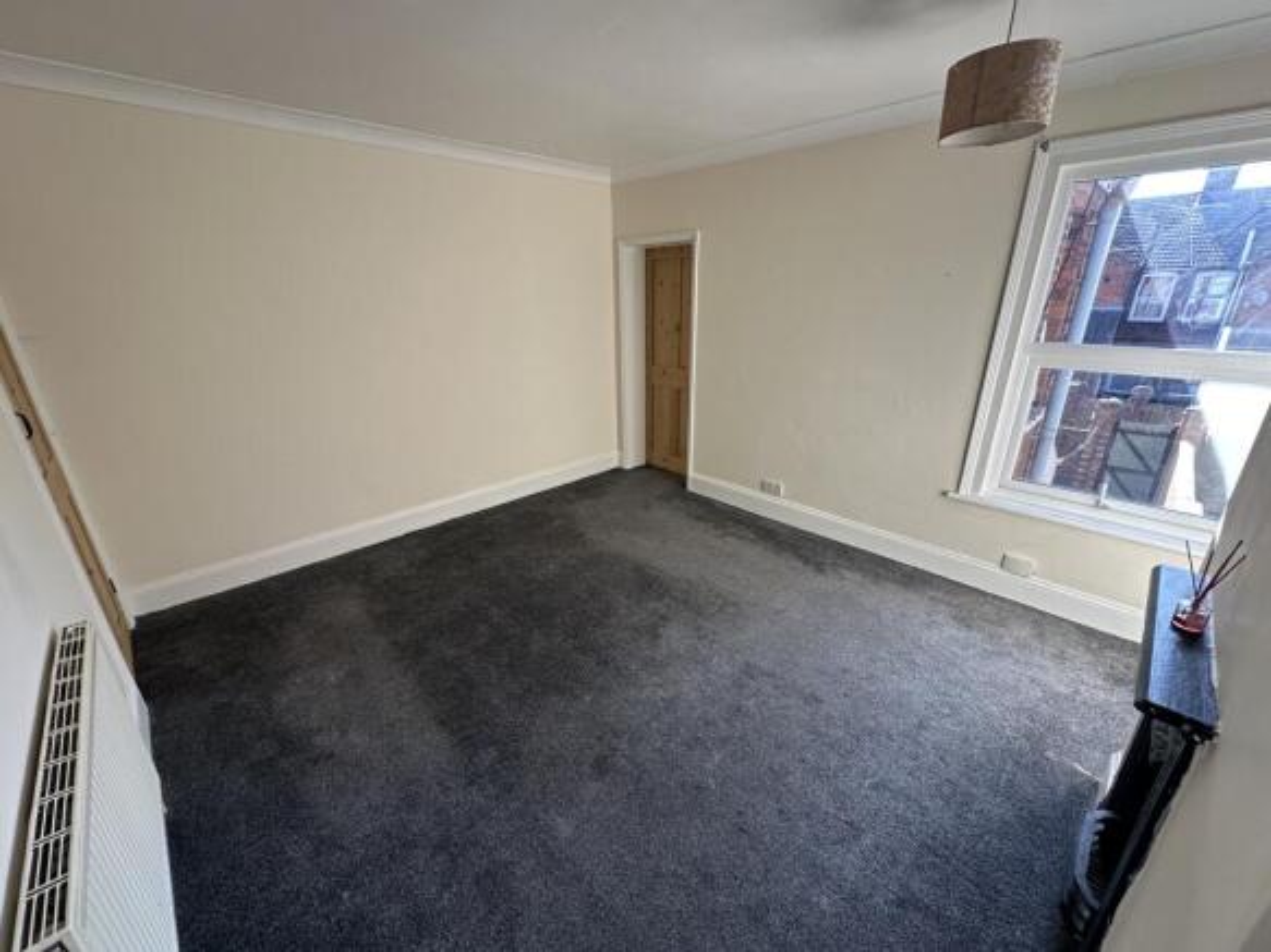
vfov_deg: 85.7
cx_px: 636
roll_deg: +0.6
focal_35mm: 14
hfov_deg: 102.1
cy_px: 476
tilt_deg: -19.3
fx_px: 514
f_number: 2.2
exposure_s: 1/99
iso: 64
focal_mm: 2.22
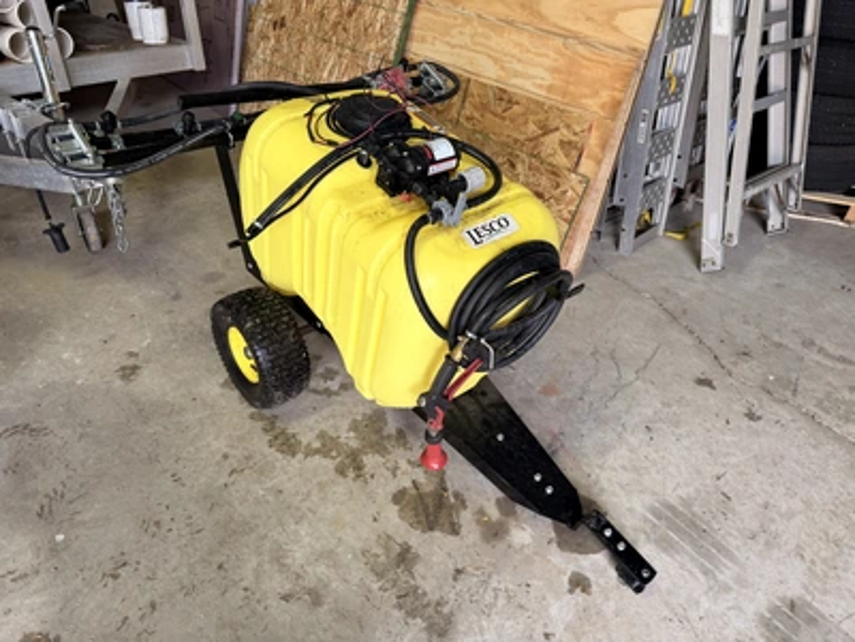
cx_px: 428
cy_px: 321
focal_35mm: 24
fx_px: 593
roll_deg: +0.8
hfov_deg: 71.6
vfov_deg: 56.8
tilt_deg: -37.3
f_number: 1.78
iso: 125
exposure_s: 1/60
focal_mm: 6.76
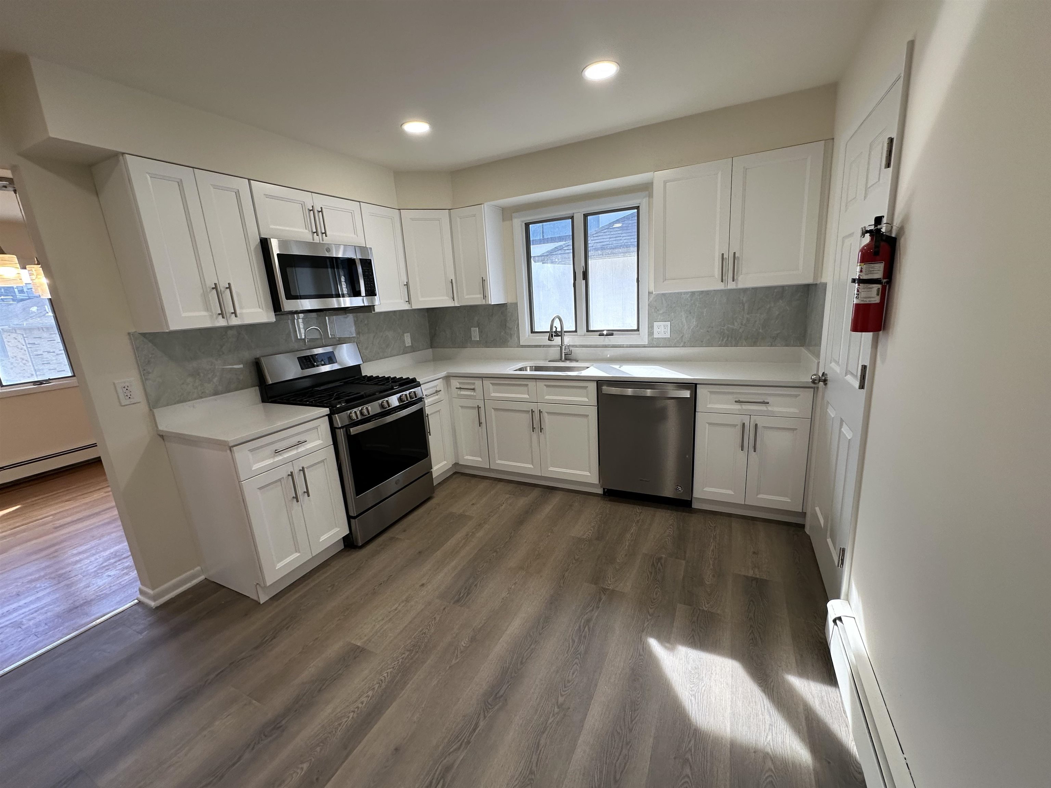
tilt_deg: -12.2
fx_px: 425
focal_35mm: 14
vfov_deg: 85.7
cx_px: 526
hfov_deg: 102.1
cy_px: 394
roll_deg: +3.0
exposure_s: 1/120
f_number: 2.2
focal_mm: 2.22
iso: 100
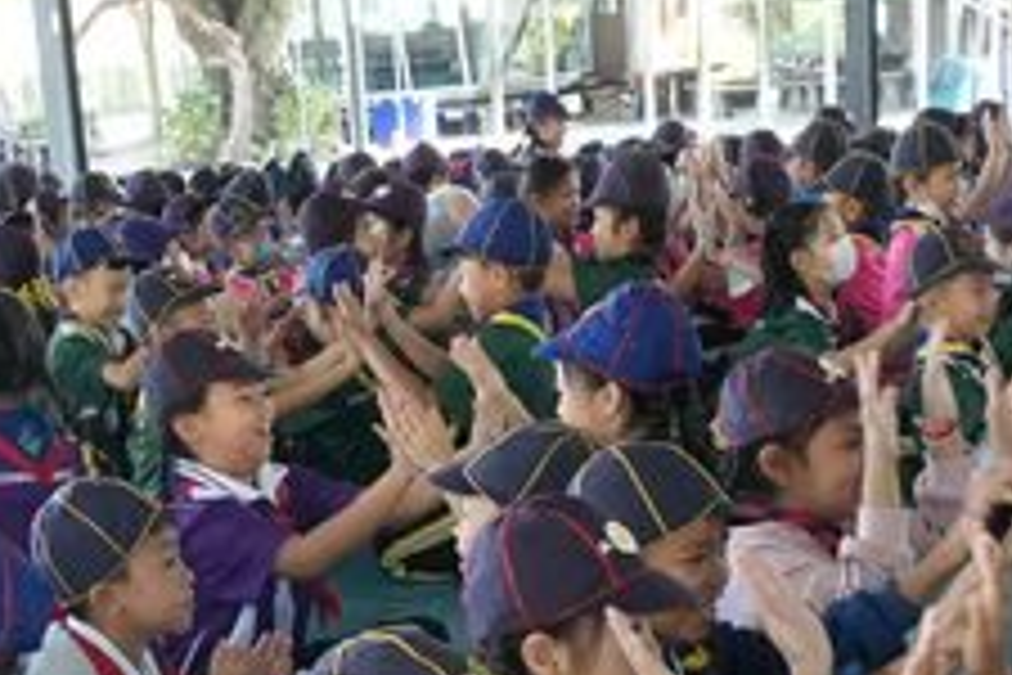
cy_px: 968
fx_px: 2474
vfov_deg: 14.6
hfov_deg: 23.0
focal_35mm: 88
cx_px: 326
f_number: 5.6
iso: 3200
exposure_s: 1/200
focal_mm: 16
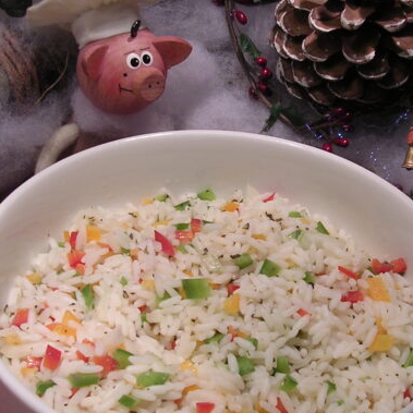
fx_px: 918
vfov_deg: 25.4
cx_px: 242
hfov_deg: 25.3
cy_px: 203
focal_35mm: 68
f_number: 2.8
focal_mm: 5.8
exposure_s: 1/59.8
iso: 100
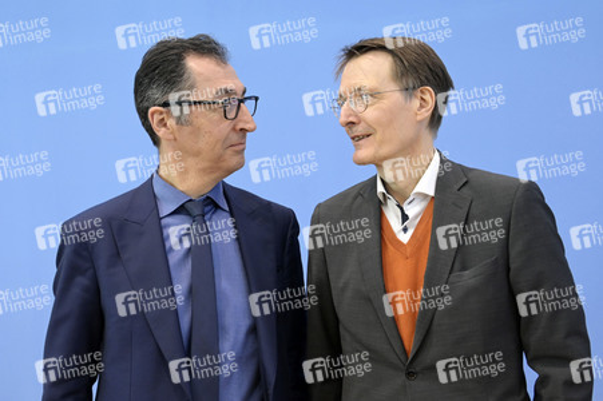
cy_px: 200
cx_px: 302
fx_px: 803
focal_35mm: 48
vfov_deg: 28.0
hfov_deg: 41.1
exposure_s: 1/500
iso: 3200
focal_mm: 48
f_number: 5
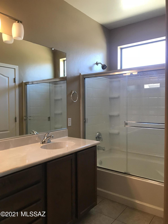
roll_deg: +1.3
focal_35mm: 28
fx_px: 181
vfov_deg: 63.4
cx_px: 84
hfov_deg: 49.7
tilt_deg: -0.7
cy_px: 112
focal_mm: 3.99
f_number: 1.8
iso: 32
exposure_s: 1/30
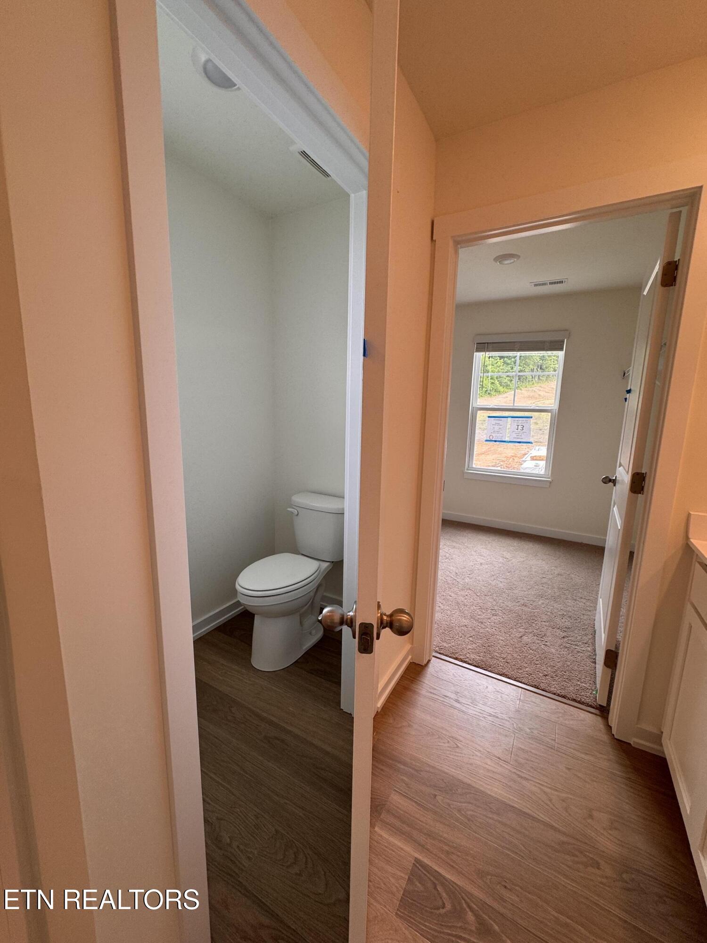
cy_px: 472
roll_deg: -1.5
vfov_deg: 102.1
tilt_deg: -8.4
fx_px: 381
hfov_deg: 85.7
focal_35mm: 14
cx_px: 354
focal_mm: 2.22
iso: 80
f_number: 2.2
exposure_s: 1/120
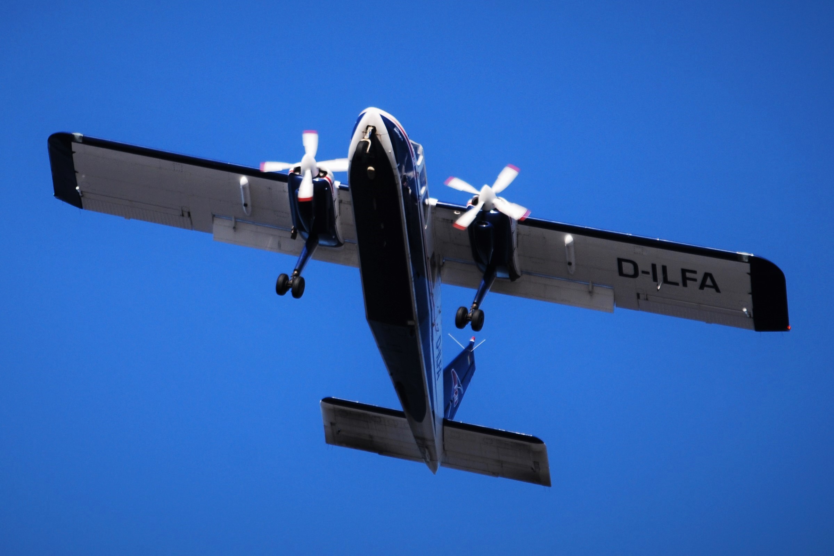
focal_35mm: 255
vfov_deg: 5.4
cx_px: 417
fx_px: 5907
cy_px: 278
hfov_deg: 8.1
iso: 200
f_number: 4.8
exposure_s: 1/800
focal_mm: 170
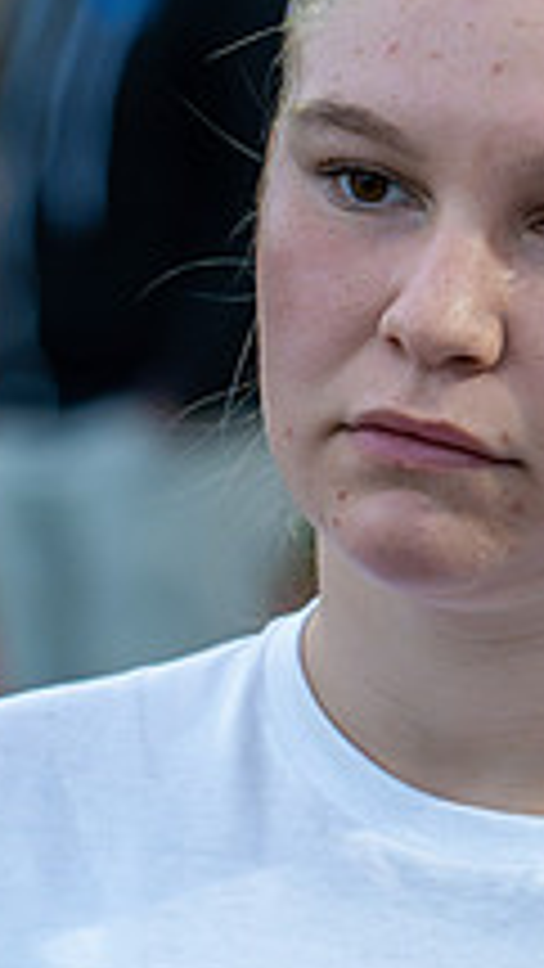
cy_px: 387
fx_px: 16867
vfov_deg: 3.3
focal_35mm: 658
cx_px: 601
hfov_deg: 1.8
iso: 7200
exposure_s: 1/400
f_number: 8
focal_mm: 200
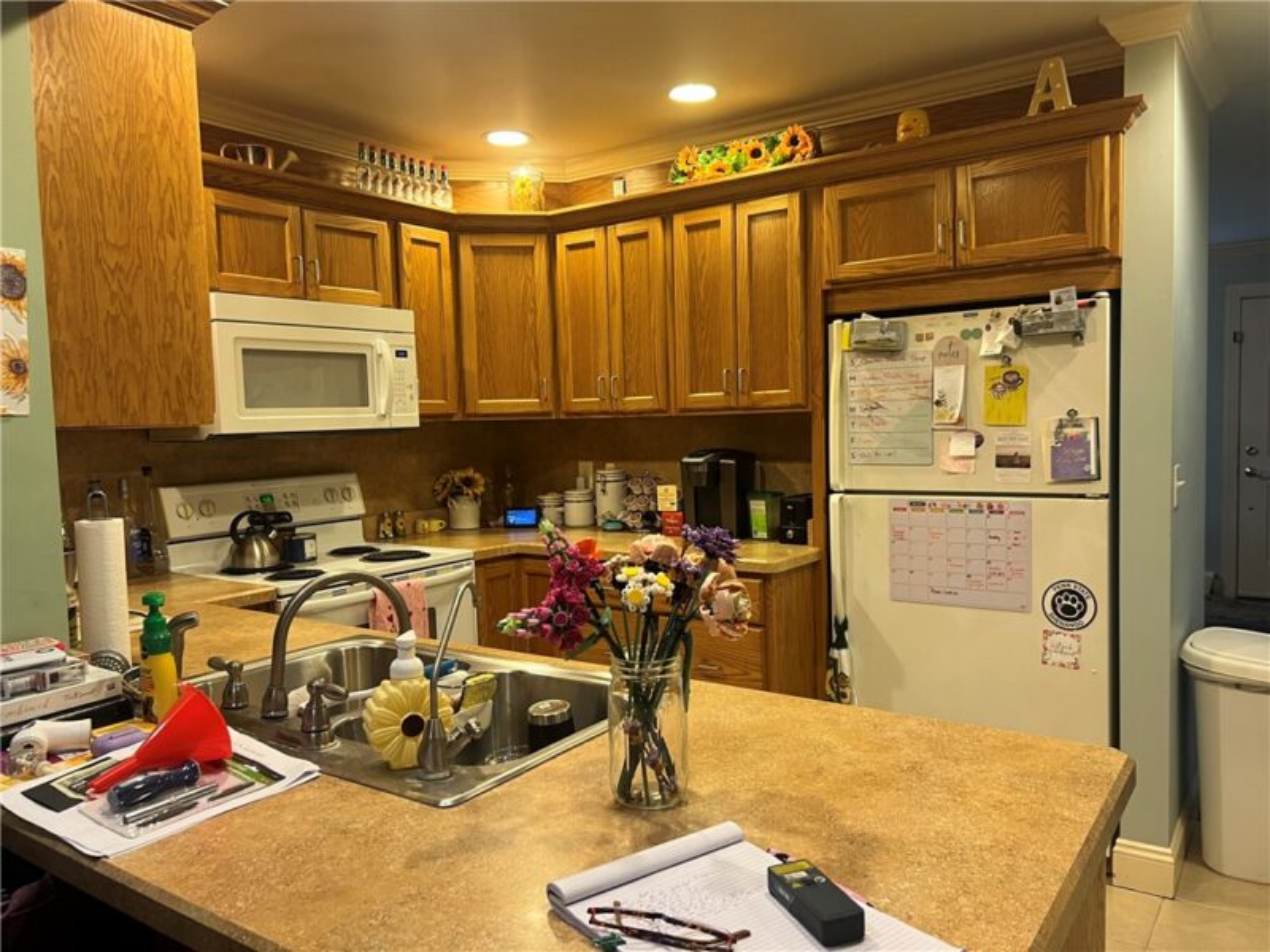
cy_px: 476
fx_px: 954
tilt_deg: -4.2
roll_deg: +1.3
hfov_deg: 67.3
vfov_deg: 53.1
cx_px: 635
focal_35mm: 26
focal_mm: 5.7
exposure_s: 1/60
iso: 125
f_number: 1.5
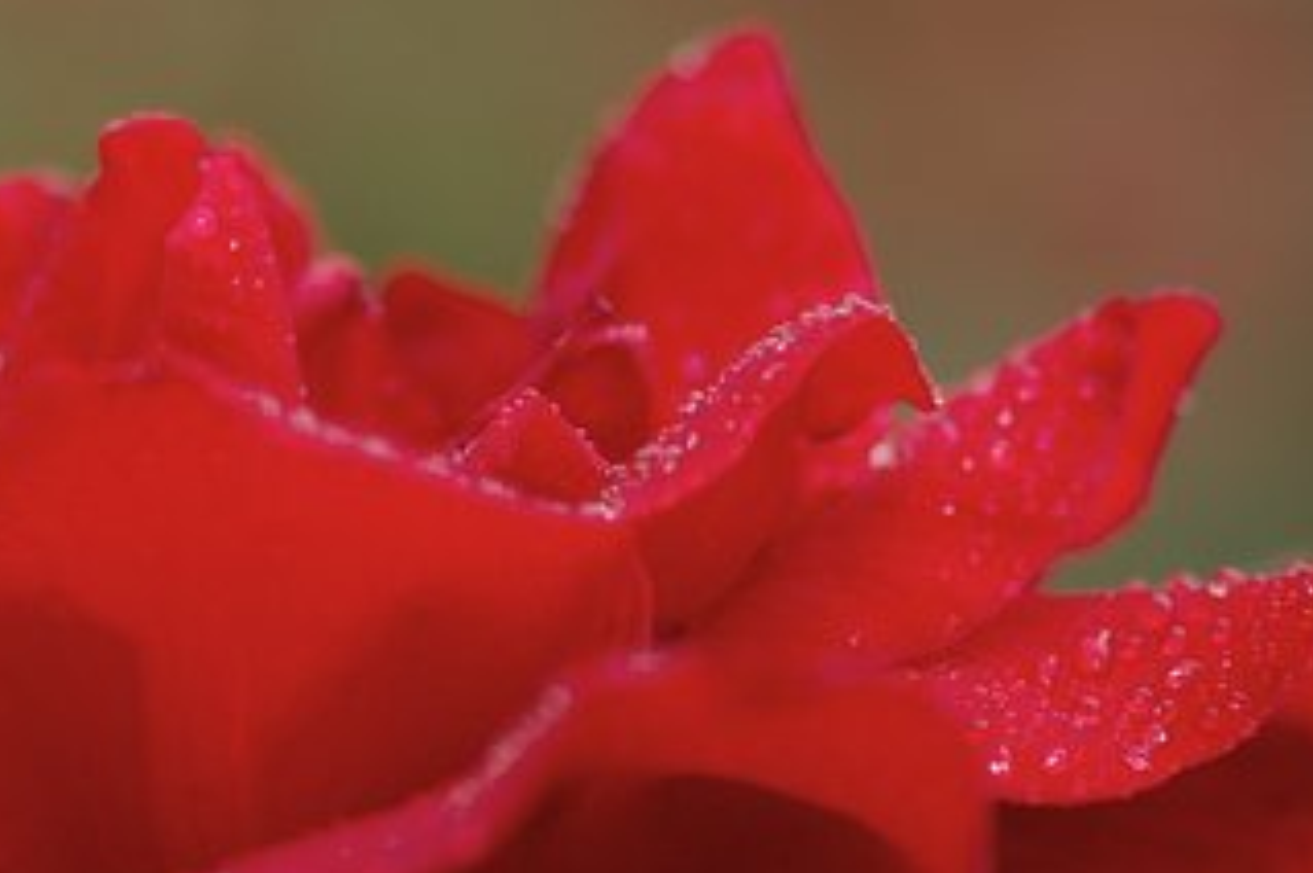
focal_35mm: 217
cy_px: 424
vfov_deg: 6.3
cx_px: 362
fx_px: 7906
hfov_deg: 9.5
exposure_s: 1/1000
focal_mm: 90
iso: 200
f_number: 3.5
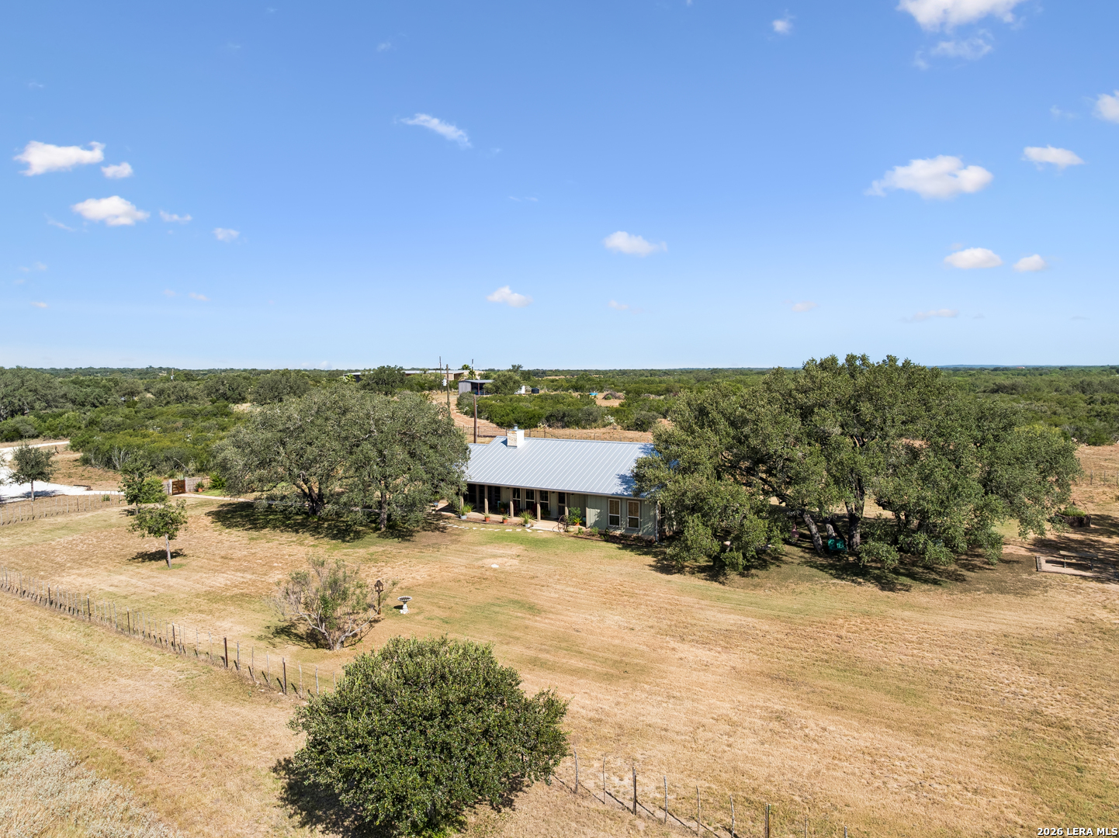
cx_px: 560
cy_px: 419
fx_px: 775
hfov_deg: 71.6
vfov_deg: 56.8
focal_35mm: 24
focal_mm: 12.3
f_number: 2.8
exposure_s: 1/160
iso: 100
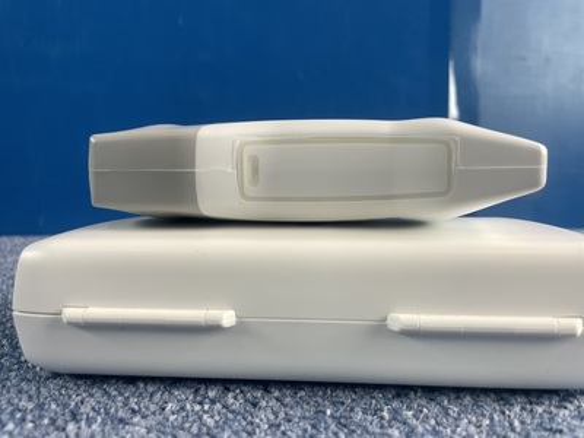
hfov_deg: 67.3
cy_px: 219
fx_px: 439
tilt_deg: -5.0
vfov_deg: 53.1
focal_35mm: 26
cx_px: 292
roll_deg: +0.2
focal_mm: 4.2
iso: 100
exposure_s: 1/120
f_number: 1.6
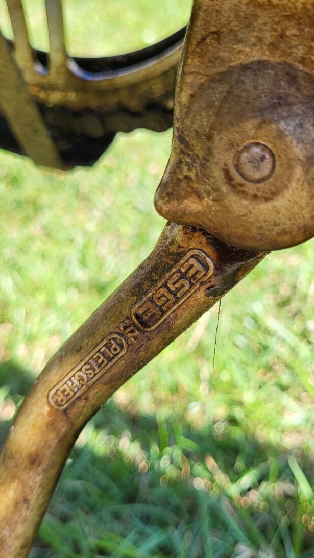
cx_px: 178
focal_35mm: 38
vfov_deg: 52.6
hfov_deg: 31.2
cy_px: 244
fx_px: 562
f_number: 1.8
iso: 40
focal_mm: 5.4
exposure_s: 1/489
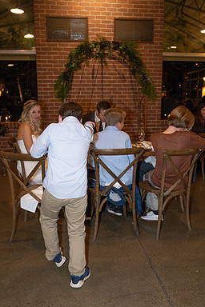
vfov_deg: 55.8
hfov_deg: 38.9
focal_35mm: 34
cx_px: 106
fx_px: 290
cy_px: 161
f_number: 2.8
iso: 1250
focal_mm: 29
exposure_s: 1/125
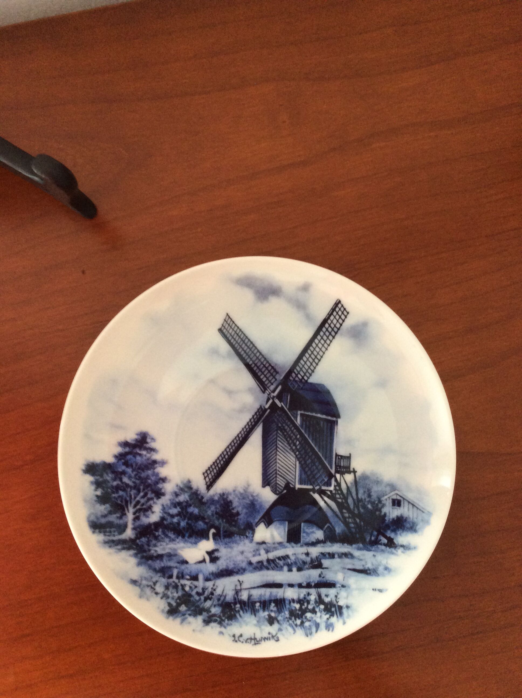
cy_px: 349
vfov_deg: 56.9
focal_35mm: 32
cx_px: 261
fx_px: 645
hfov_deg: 44.1
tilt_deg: -85.4
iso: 160
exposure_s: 1/25
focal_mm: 3.3
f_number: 2.4
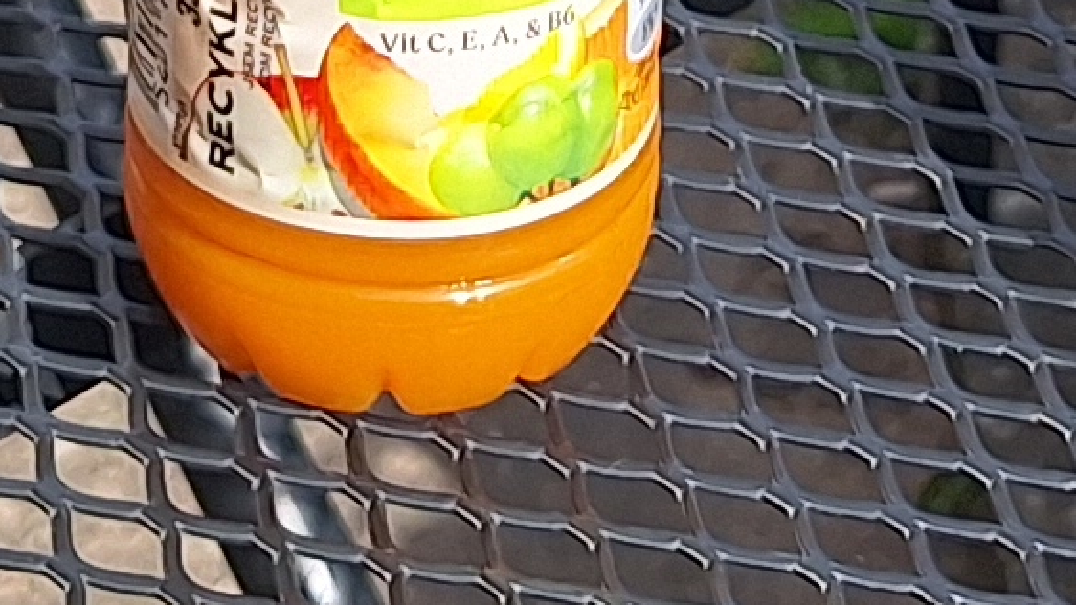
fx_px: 5192
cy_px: -1488
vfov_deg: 6.0
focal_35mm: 182
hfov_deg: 11.8
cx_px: 425
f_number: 1.8
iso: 40
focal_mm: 5.54
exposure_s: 1/2217
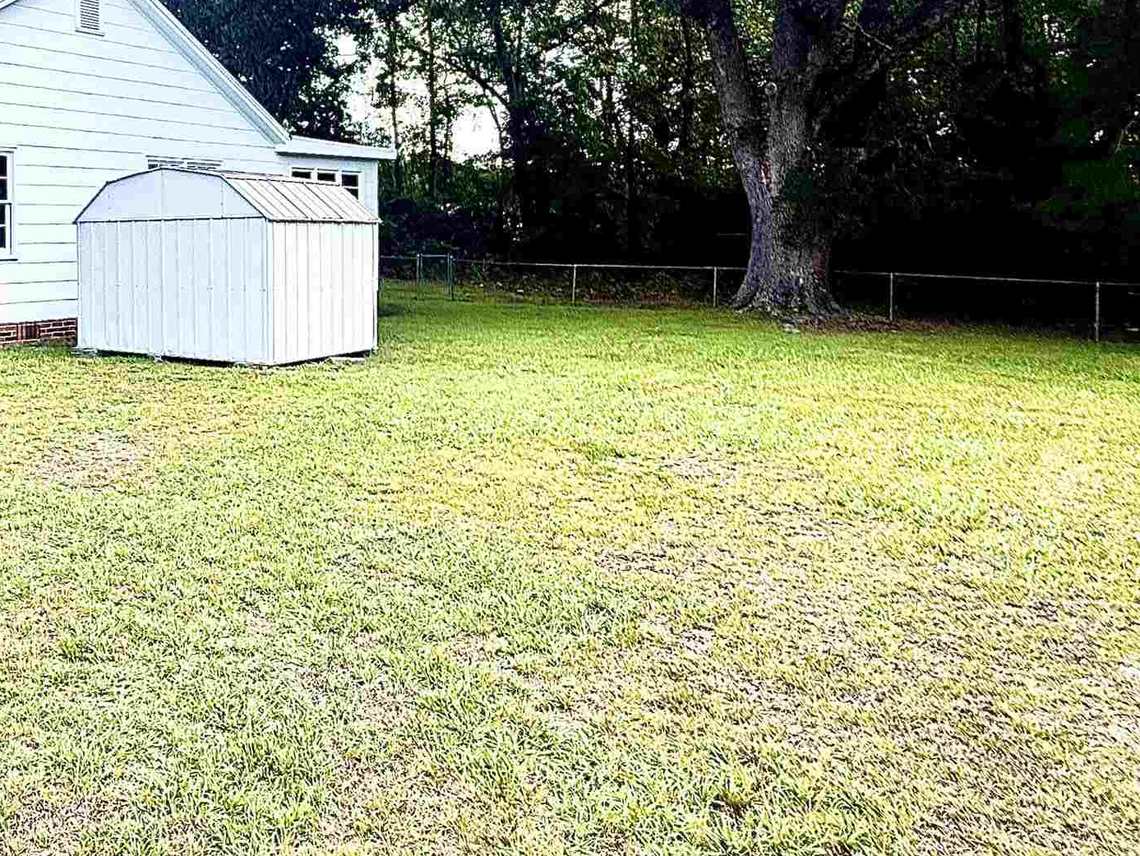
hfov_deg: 53.2
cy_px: 252
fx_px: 1021
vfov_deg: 44.5
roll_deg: +0.5
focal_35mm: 31
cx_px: 181
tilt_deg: +0.6
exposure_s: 1/751
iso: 64
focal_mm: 2.22
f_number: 2.2
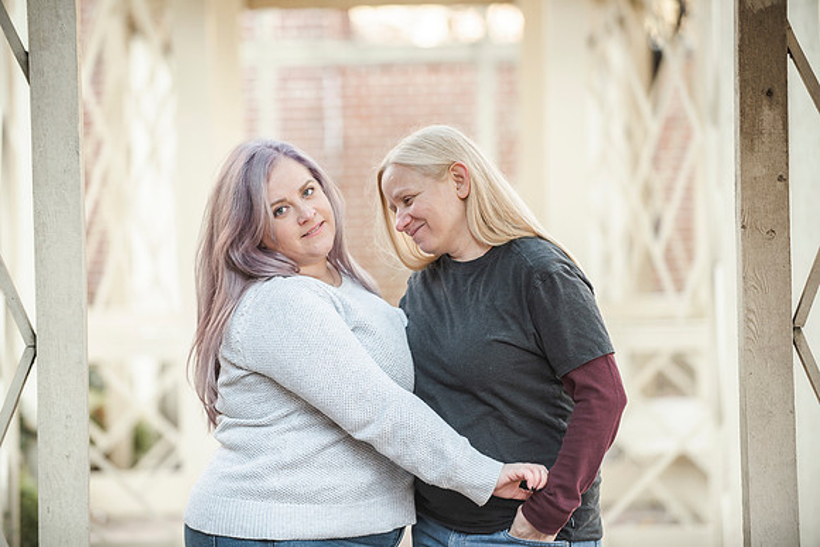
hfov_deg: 14.0
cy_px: 260
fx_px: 3342
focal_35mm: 147
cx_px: 407
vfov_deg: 9.4
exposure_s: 1/160
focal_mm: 140
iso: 400
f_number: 2.8
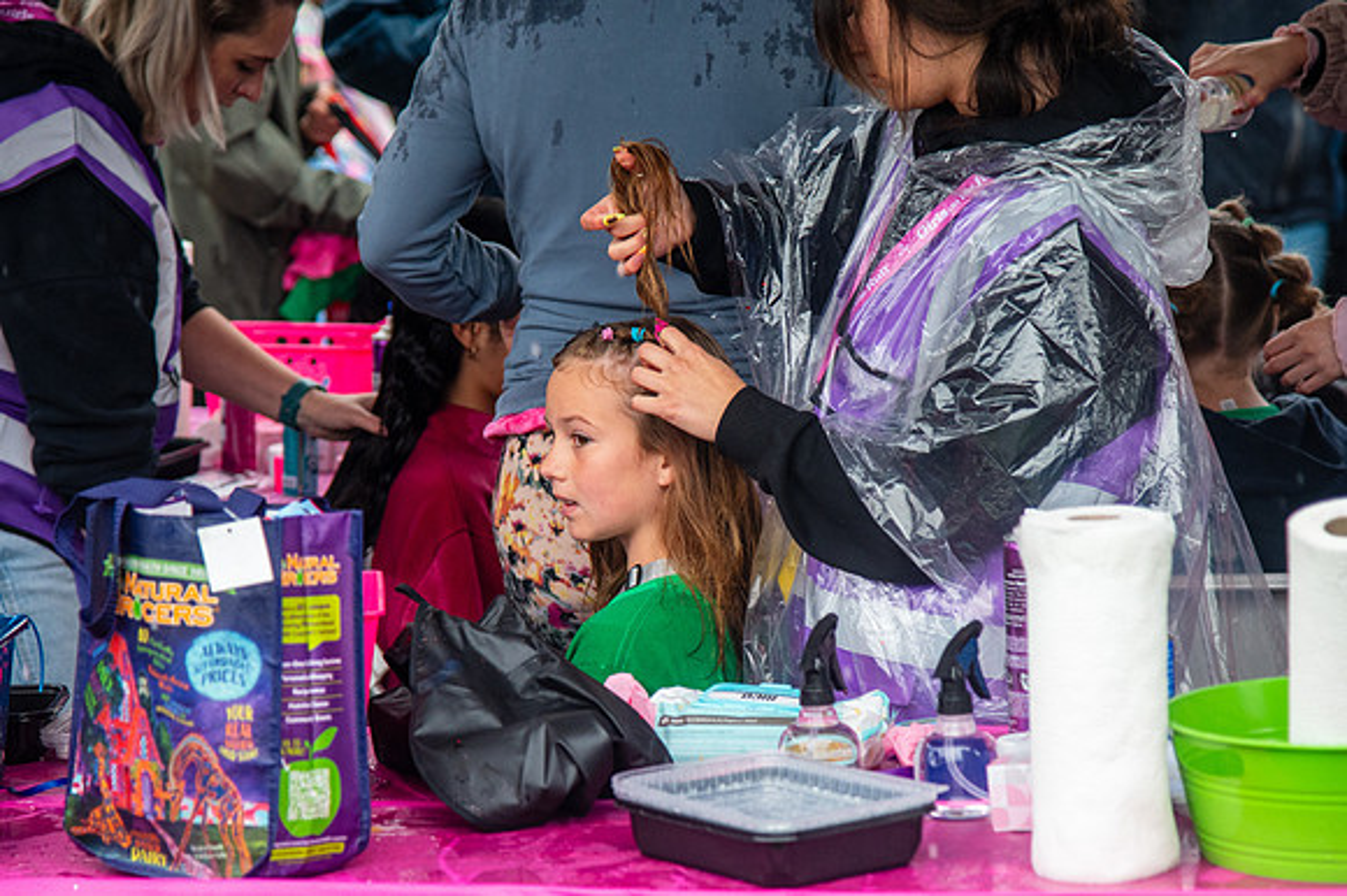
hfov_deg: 15.0
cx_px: 688
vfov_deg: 10.0
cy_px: 578
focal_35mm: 137
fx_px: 5108
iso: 2000
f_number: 4
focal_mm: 105
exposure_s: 1/500
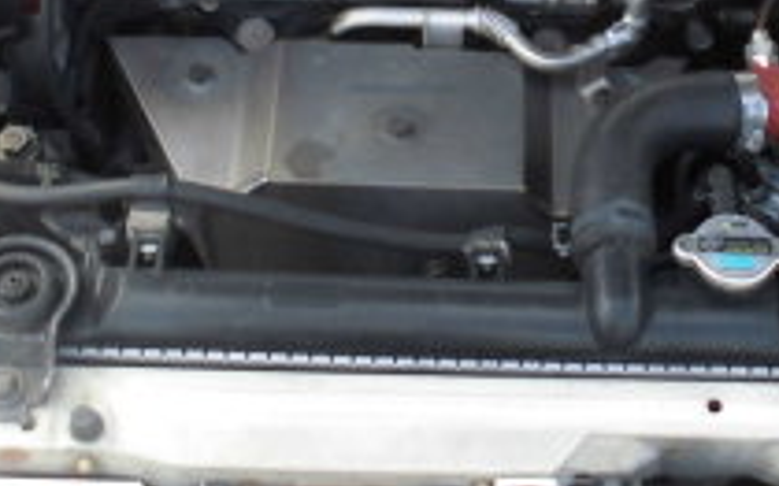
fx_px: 1782
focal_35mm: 84
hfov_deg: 24.5
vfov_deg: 15.3
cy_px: 15
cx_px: 516
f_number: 3.5
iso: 100
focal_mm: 4.6
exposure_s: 1/100
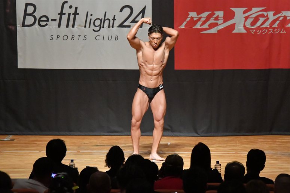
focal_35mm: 225
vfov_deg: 6.1
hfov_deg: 9.2
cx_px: 145
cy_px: 96
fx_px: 1812
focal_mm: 150
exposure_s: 1/400
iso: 12800
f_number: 5.6
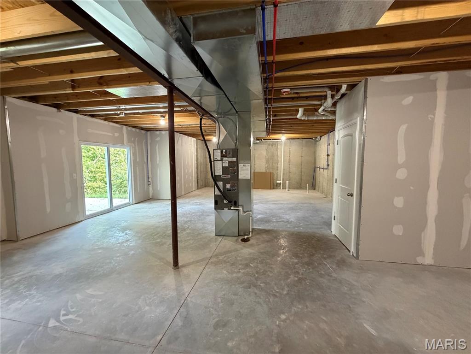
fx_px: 190
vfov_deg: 85.7
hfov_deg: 102.1
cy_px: 177
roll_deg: +0.8
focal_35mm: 14
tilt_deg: -3.9
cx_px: 236
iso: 640
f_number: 2.2
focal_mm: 2.22
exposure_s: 1/60
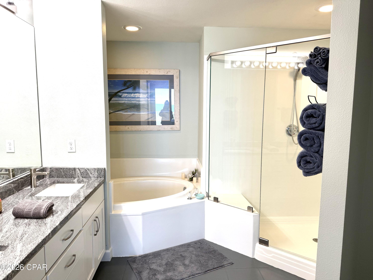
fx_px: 259
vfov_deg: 56.8
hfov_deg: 71.6
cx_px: 186
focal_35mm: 24
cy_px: 140
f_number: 1.78
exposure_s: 1/120
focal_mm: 6.76
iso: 100
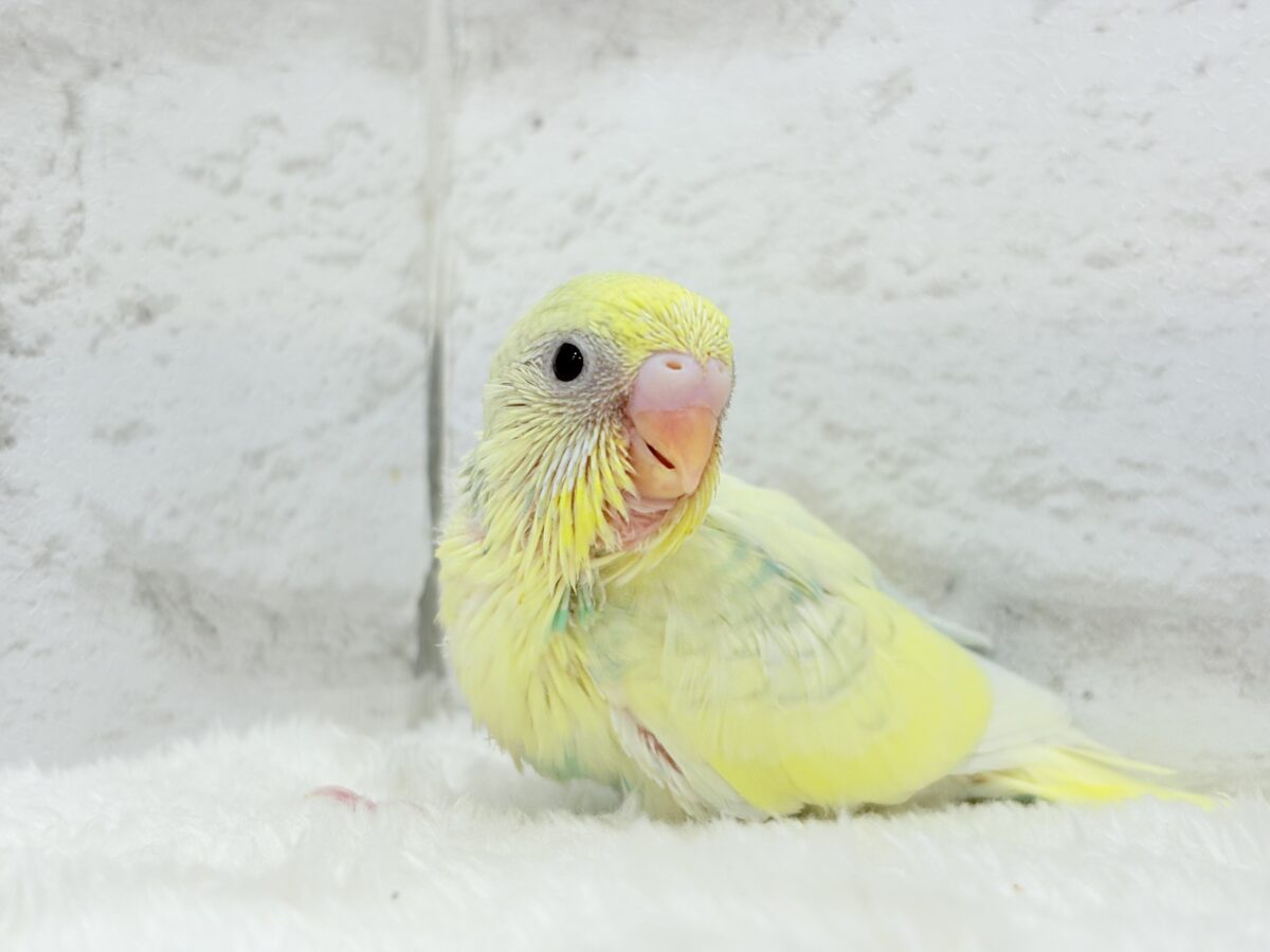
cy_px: 476
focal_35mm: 52
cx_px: 635
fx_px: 1908
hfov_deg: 36.8
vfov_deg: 28.0
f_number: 1.6
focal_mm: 5.96
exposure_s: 1/100
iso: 50
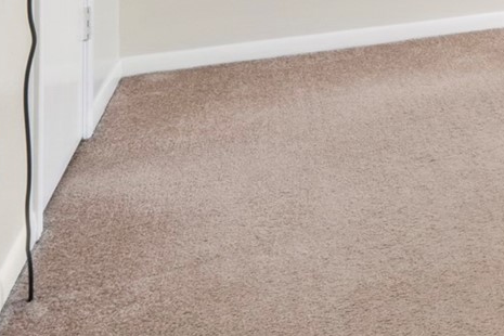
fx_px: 980
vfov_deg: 16.9
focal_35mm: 70
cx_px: 820
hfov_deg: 22.0
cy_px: -221
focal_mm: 15
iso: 250
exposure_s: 1.6
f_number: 9
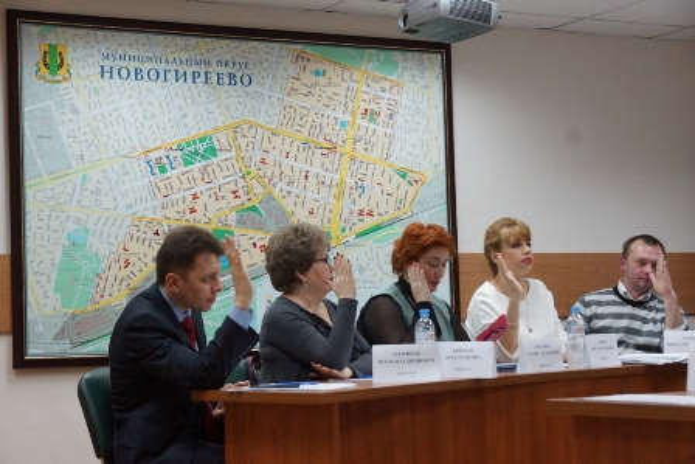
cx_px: 348
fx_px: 1303
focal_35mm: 68
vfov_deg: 20.2
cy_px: 232
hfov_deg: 29.9
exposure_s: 1/125
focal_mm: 45
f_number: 6.3
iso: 2000
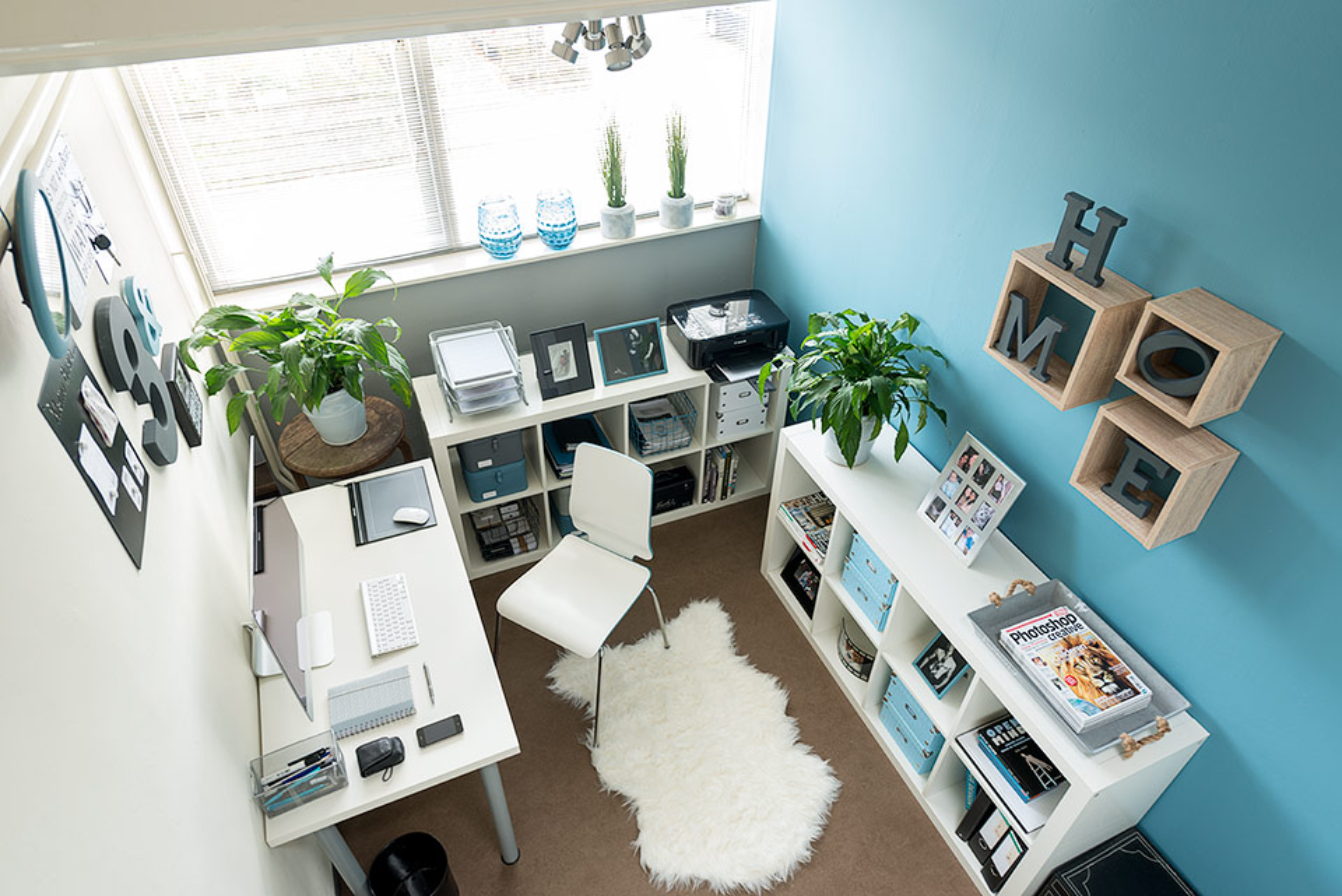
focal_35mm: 22
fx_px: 820
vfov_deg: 57.3
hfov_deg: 78.6
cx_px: 671
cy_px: 448
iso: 100
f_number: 4
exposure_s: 1/8
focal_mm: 22
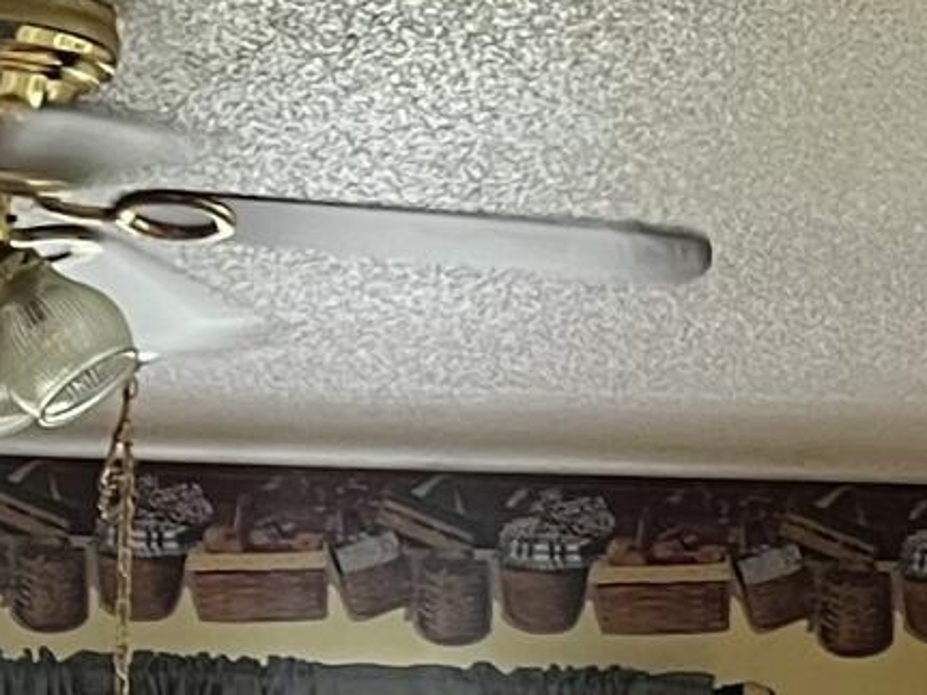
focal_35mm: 181
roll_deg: -3.5
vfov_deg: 8.0
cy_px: 1052
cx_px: 142
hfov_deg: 10.9
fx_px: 4846
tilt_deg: +0.1
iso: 160
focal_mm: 5.7
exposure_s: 1/60
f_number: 1.5
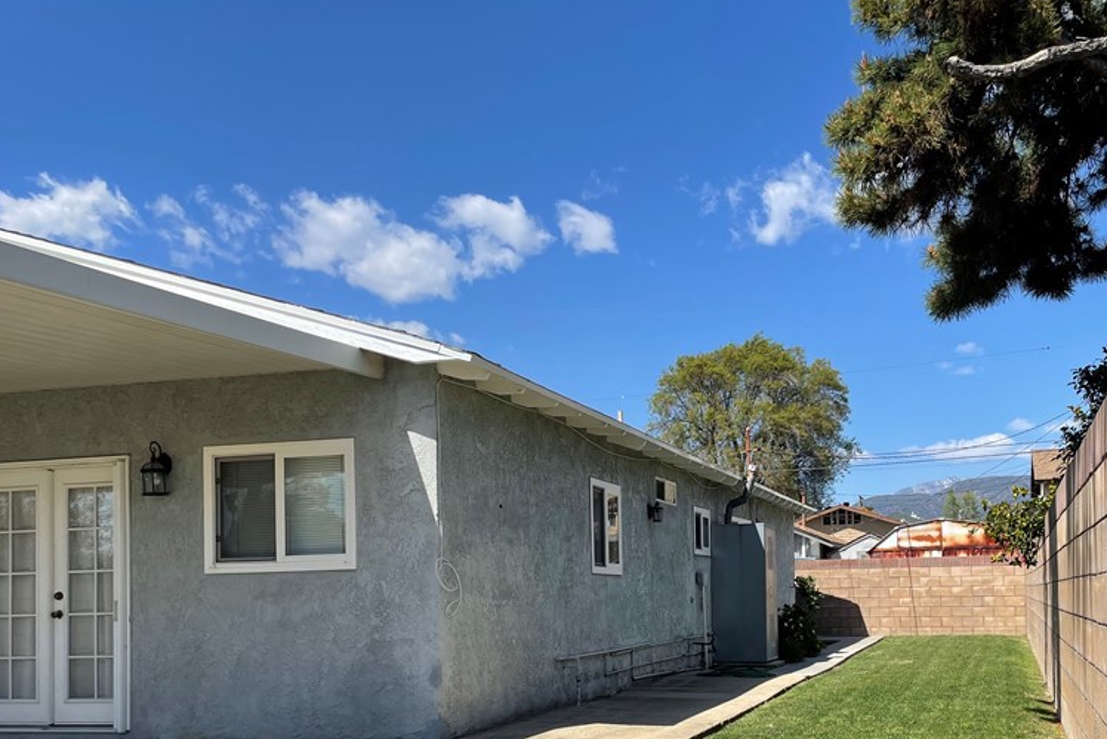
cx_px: 721
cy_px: 551
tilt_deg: +3.0
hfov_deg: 51.1
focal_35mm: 37
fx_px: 1138
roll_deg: +1.8
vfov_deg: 35.2
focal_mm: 4.2
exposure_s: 1/3300
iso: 32
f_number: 1.6
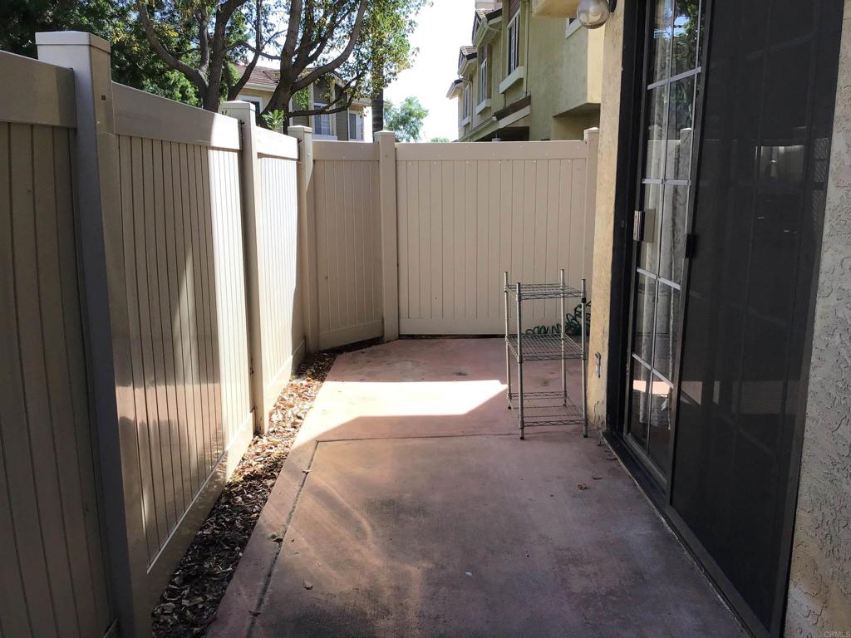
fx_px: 762
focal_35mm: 31
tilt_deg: -11.0
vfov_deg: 45.4
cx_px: 426
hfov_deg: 58.4
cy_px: 319
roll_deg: -0.1
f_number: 2.4
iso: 25
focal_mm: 3.3
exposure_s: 1/429
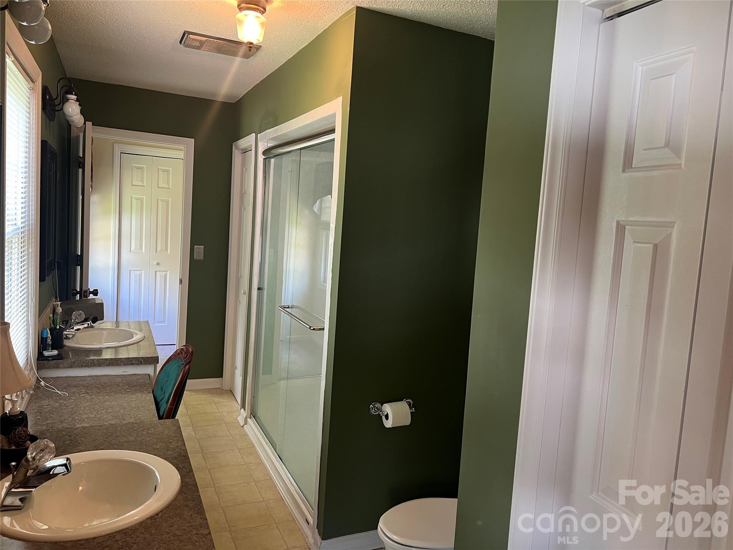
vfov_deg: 53.1
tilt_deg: -6.0
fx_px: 551
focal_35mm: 26
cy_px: 275
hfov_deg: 67.3
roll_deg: -3.9
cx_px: 366
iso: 200
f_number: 1.5
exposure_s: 1/60
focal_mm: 5.7
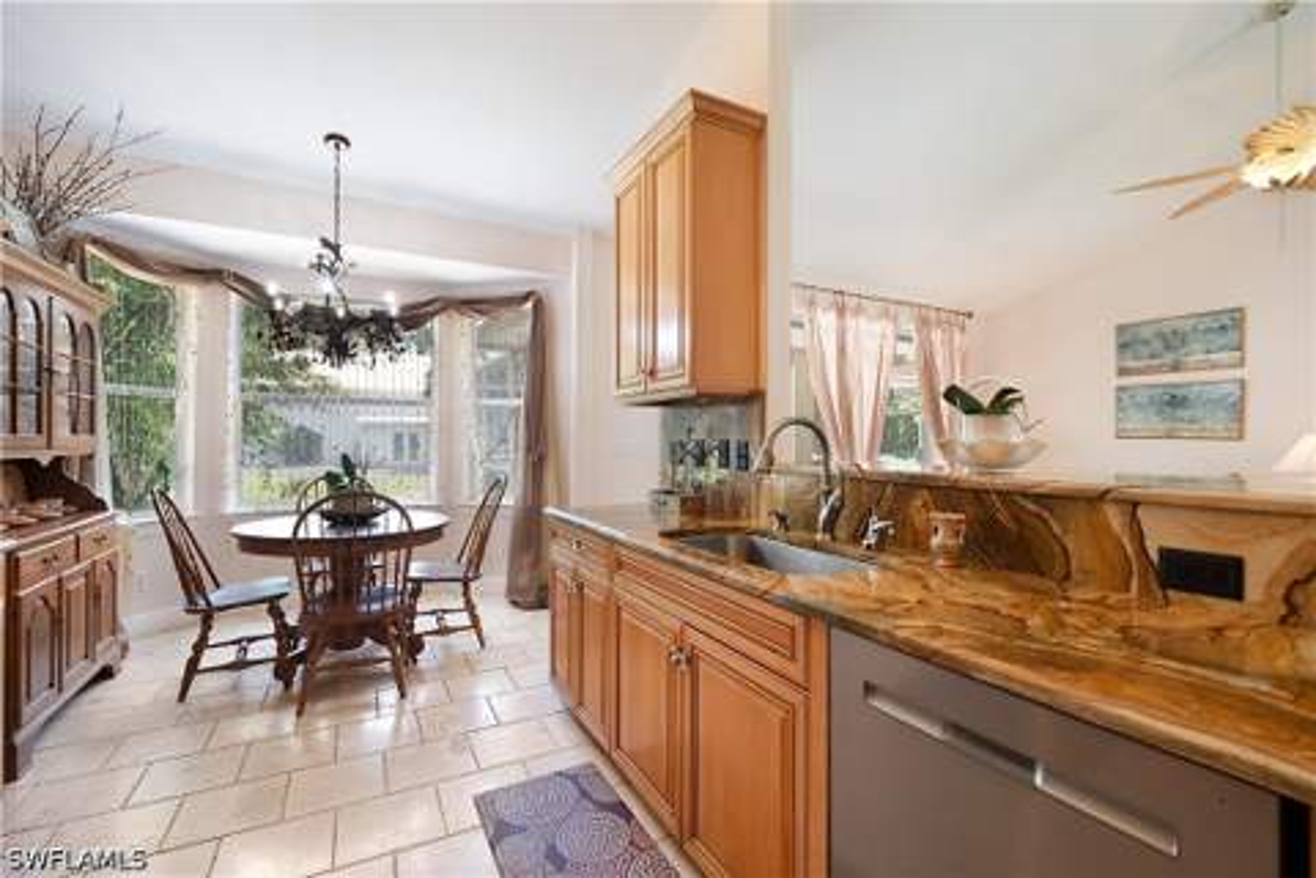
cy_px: 439
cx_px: 658
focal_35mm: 15
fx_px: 548
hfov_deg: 100.4
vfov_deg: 77.3
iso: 1250
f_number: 4.5
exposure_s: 1/80
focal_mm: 10
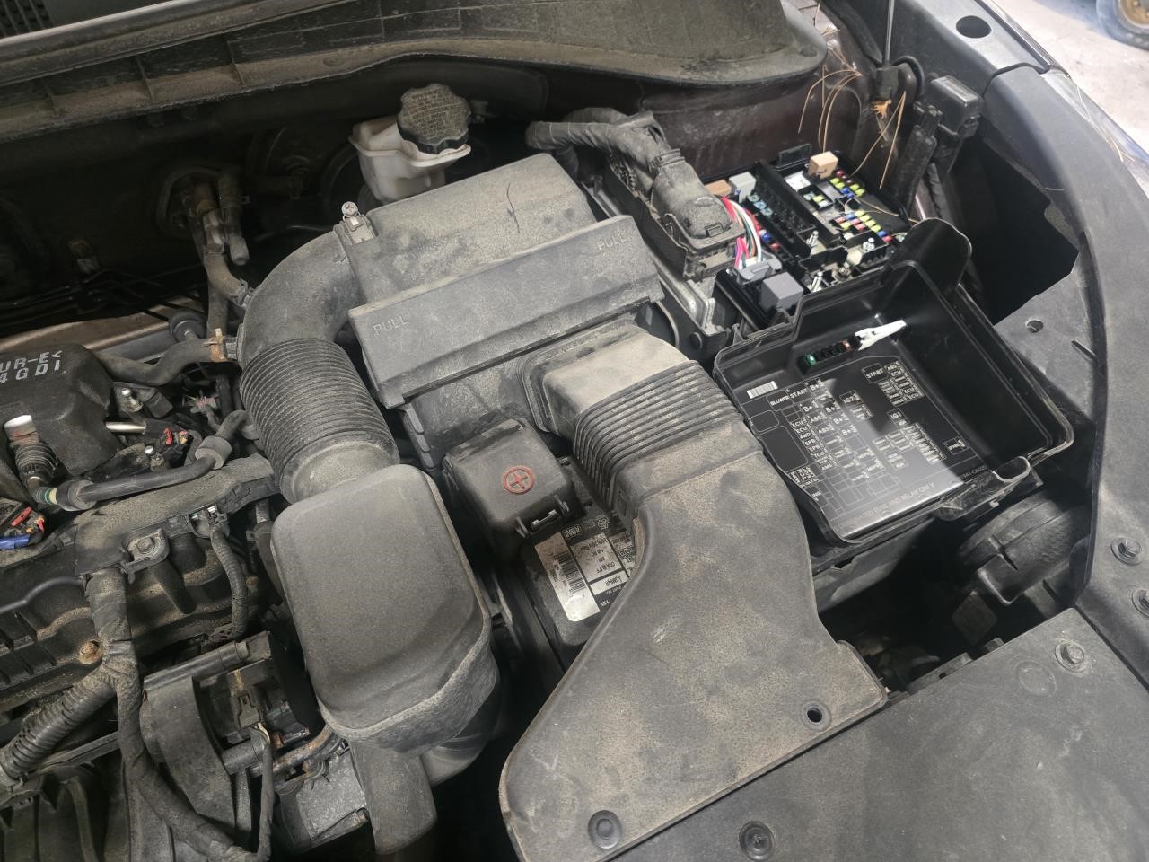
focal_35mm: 23
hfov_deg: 73.9
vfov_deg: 58.9
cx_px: 574
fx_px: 763
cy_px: 431
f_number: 1.7
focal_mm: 6.3
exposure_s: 1/60
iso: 1000
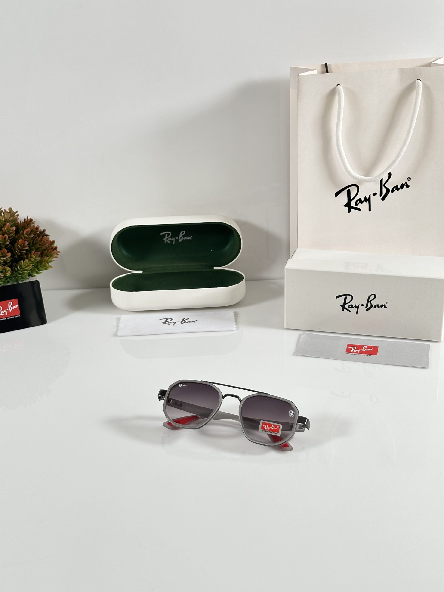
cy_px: 296
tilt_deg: -24.8
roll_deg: +1.1
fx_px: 821
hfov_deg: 30.3
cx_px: 222
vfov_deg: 39.7
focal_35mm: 48
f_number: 1.78
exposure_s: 1/100
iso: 80
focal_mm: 6.86
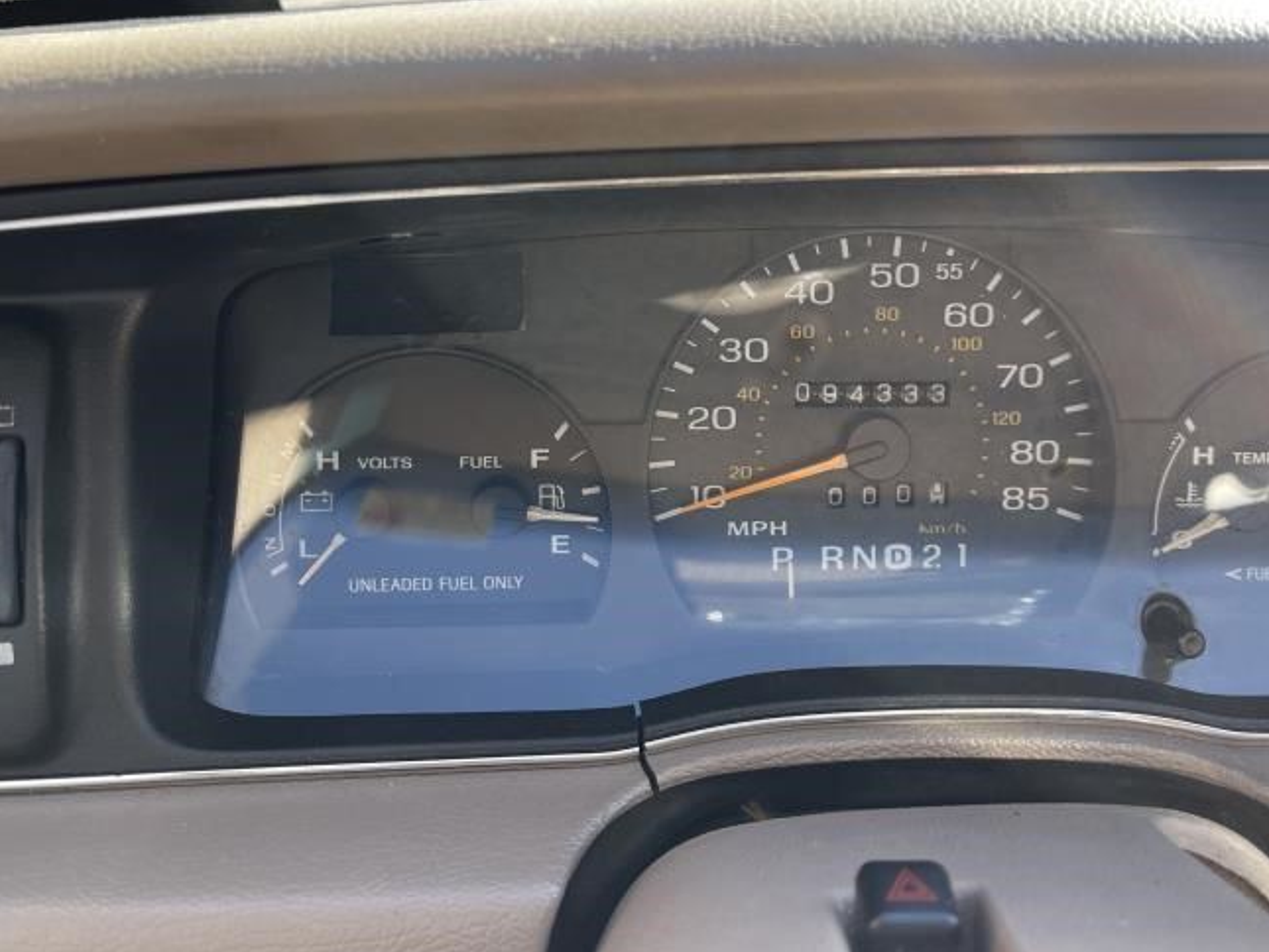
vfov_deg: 45.2
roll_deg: -0.5
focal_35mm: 31
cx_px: 706
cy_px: 386
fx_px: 1137
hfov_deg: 58.2
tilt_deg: -28.5
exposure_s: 1/169
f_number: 1.6
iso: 32
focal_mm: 5.1
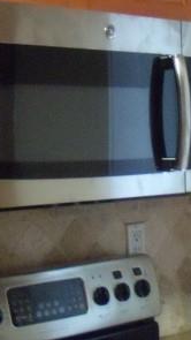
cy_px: 157
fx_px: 765
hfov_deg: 14.2
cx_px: 64
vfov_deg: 25.0
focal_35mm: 85
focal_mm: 6.4
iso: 800
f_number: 3.6
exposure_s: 1/50
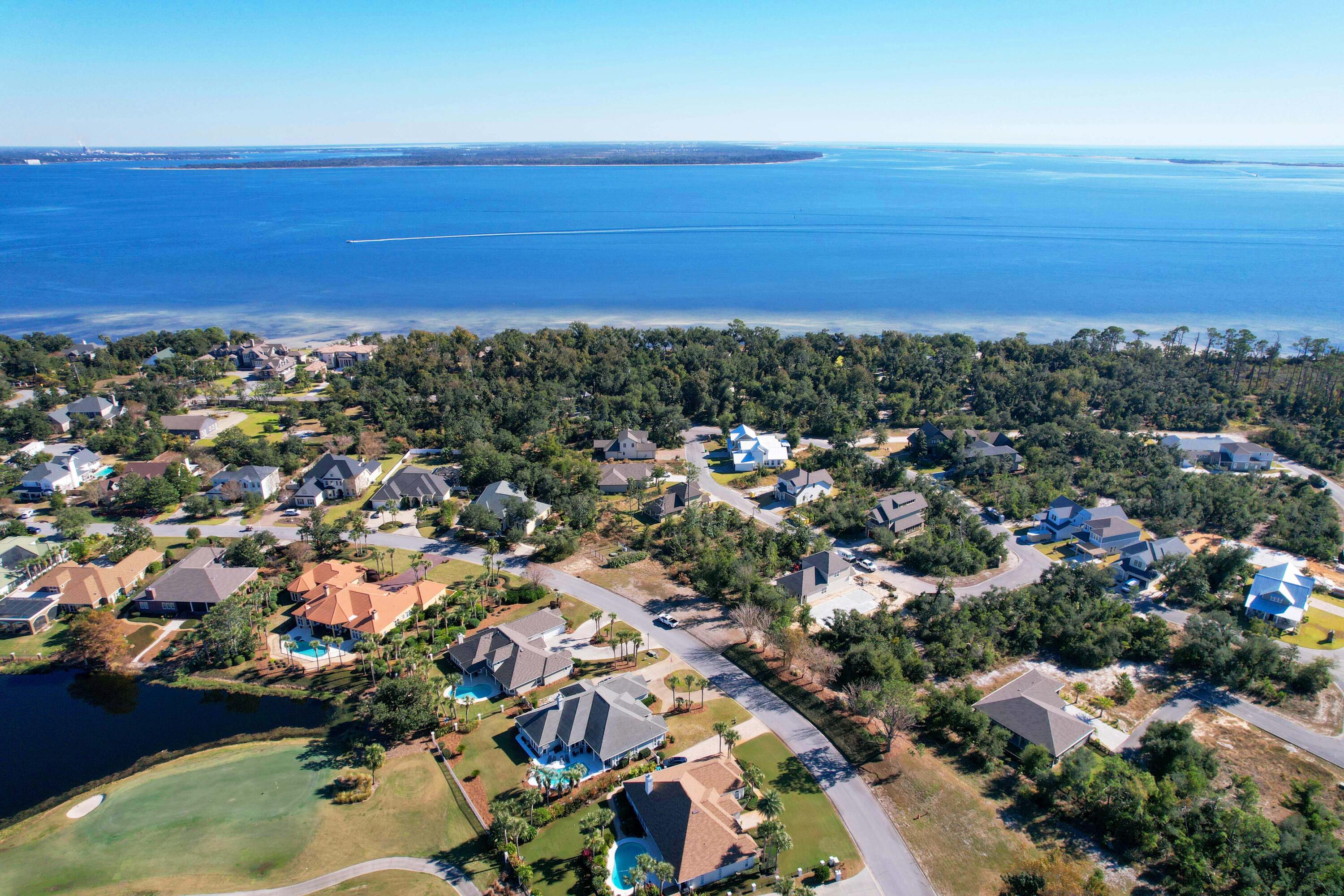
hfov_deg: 78.6
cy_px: 448
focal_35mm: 22
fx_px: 821
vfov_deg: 57.2
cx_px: 672
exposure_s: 1/2000
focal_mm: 8.38
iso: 200
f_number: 2.8
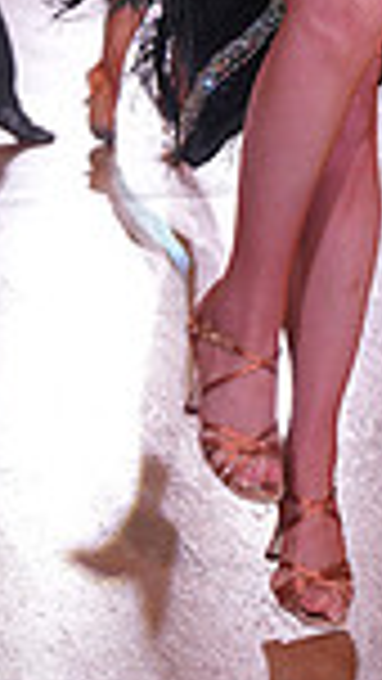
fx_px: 2538
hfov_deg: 8.4
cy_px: -185
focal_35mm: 141
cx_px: 564
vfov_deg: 14.6
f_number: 4
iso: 1250
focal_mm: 35
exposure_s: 1/500
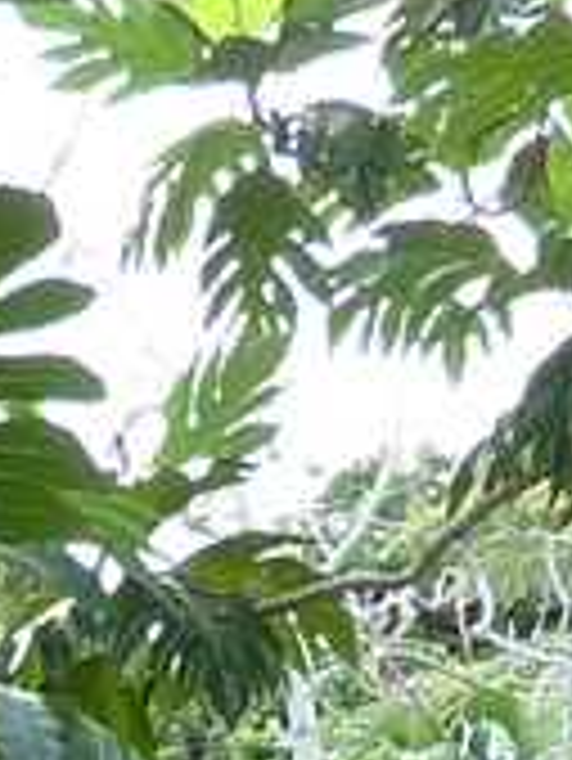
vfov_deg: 7.3
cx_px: -1108
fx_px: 5193
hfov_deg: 5.9
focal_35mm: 236
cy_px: 2433
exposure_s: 1/100
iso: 80
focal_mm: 4.1
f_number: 4
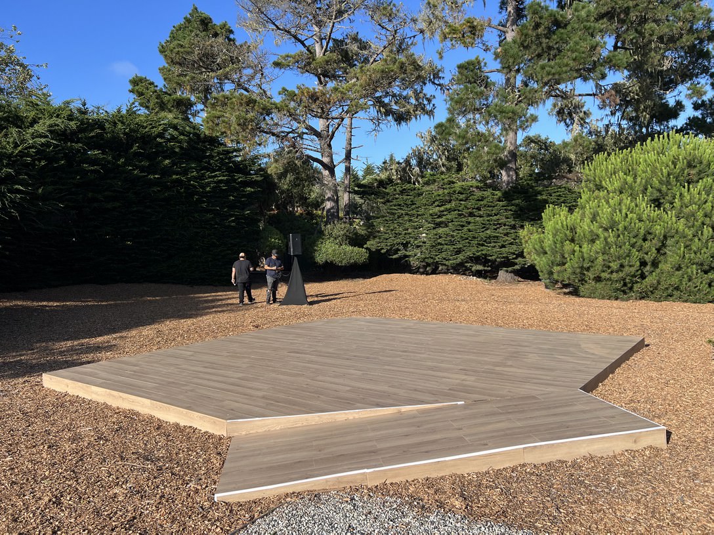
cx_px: 357
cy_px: 268
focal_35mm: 26
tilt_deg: -2.9
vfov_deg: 53.1
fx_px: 536
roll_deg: +2.3
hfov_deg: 67.3
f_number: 1.5
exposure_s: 1/2404
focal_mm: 5.7
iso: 50
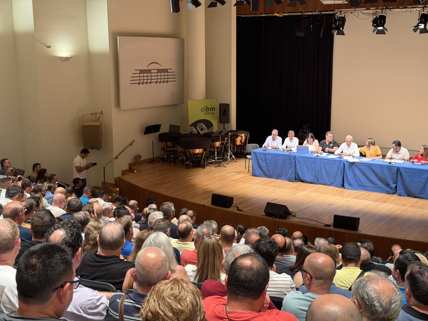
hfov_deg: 39.7
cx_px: 214
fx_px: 593
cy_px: 160
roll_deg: +0.5
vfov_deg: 30.3
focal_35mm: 48
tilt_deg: -12.0
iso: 250
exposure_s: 1/33
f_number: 1.78
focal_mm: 6.76
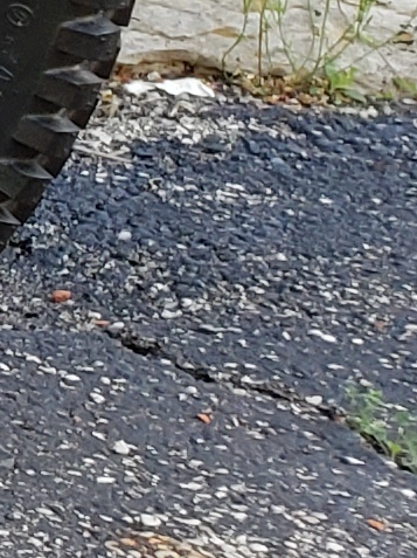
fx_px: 3538
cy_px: -546
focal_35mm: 220
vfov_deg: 8.5
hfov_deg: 5.1
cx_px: -1829
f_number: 2.4
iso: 64
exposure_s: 1/120
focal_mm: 4.3
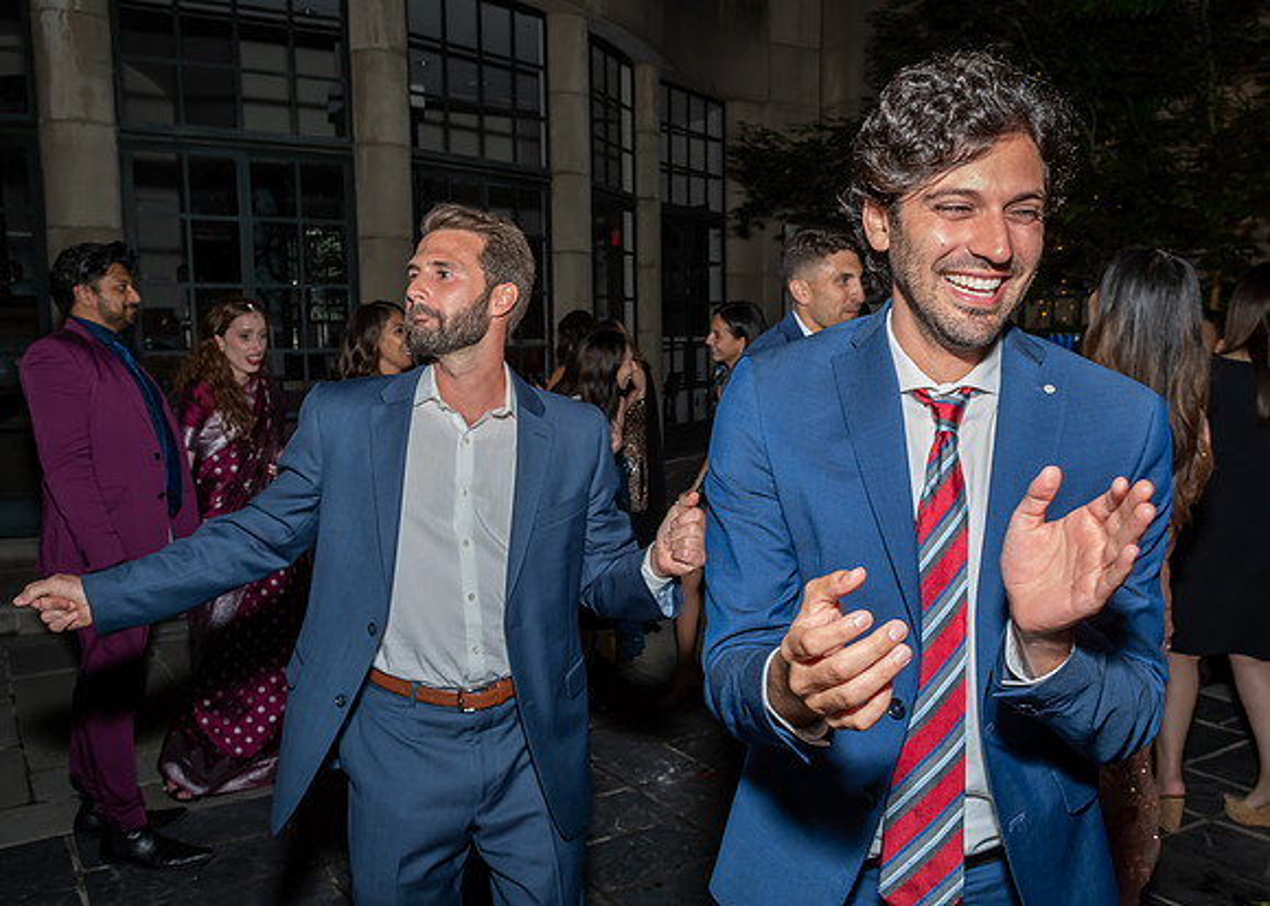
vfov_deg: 44.6
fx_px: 1106
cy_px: 458
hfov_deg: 59.7
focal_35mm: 31
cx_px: 673
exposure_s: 1/250
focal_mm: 17
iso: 500
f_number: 5.6
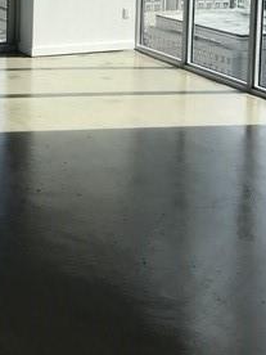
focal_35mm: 65
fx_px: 666
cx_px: 93
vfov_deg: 27.8
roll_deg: +0.3
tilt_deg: -4.2
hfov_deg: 22.5
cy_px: -13
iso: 20
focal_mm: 3.99
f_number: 1.8
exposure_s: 1/1030
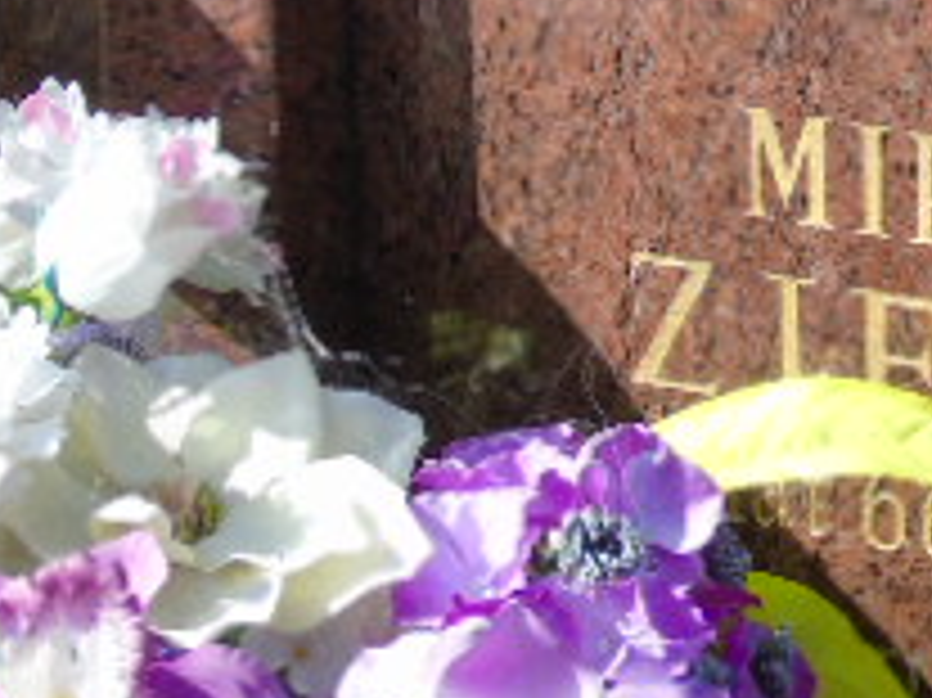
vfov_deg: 5.1
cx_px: 1099
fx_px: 7830
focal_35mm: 291
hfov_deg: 6.8
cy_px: 108
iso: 80
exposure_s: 1/320
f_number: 4.3
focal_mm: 17
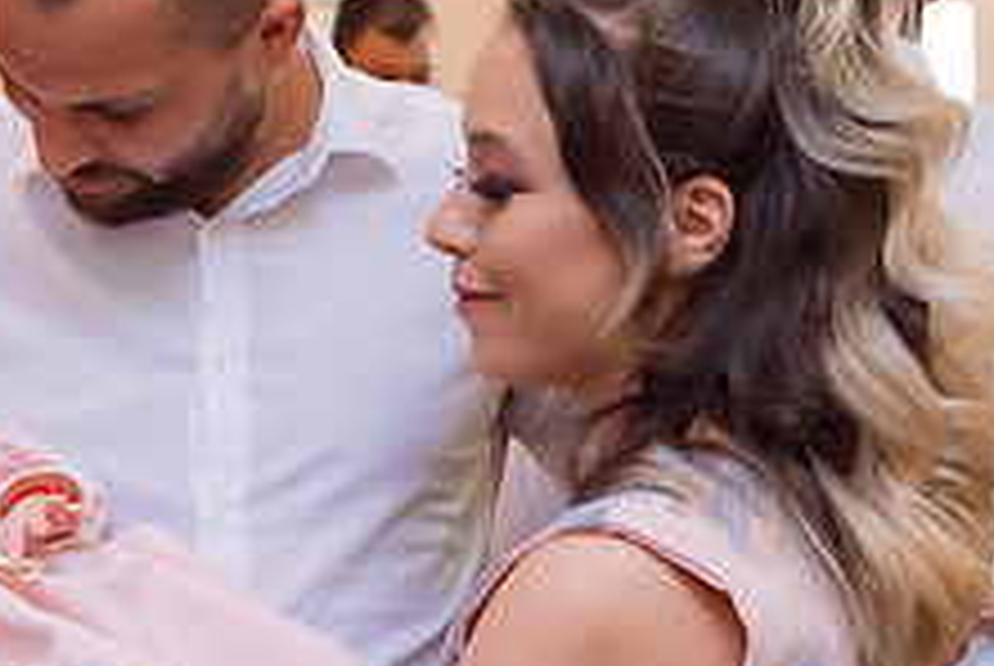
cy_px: 437
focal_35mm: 114
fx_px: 3152
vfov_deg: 12.0
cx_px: 288
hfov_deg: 17.8
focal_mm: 36
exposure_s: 1/200
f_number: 2.8
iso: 1250
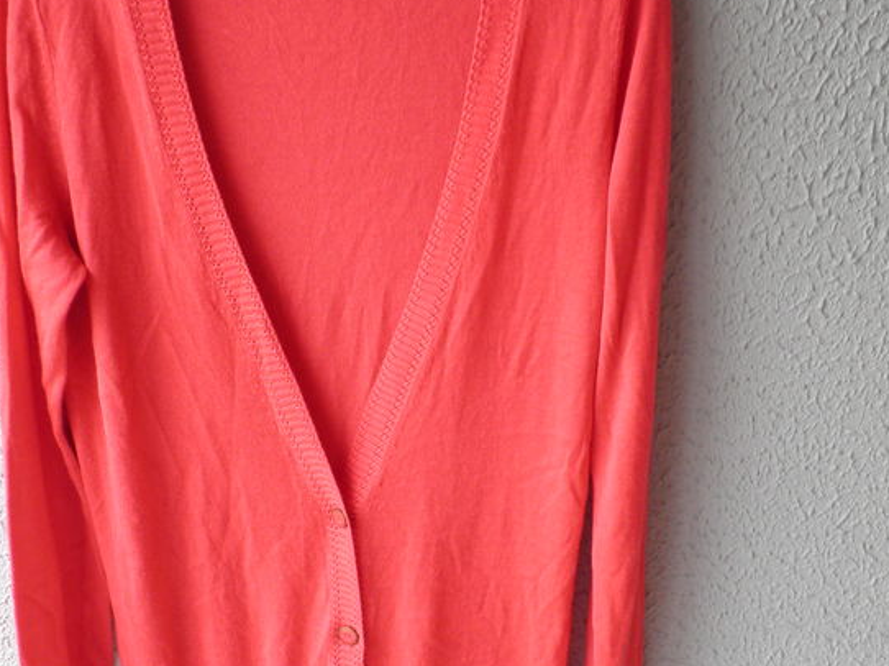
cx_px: 415
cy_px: 446
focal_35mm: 48
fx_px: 1232
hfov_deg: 39.7
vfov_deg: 30.0
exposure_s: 1/40
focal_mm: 4.7
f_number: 2.8
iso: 64
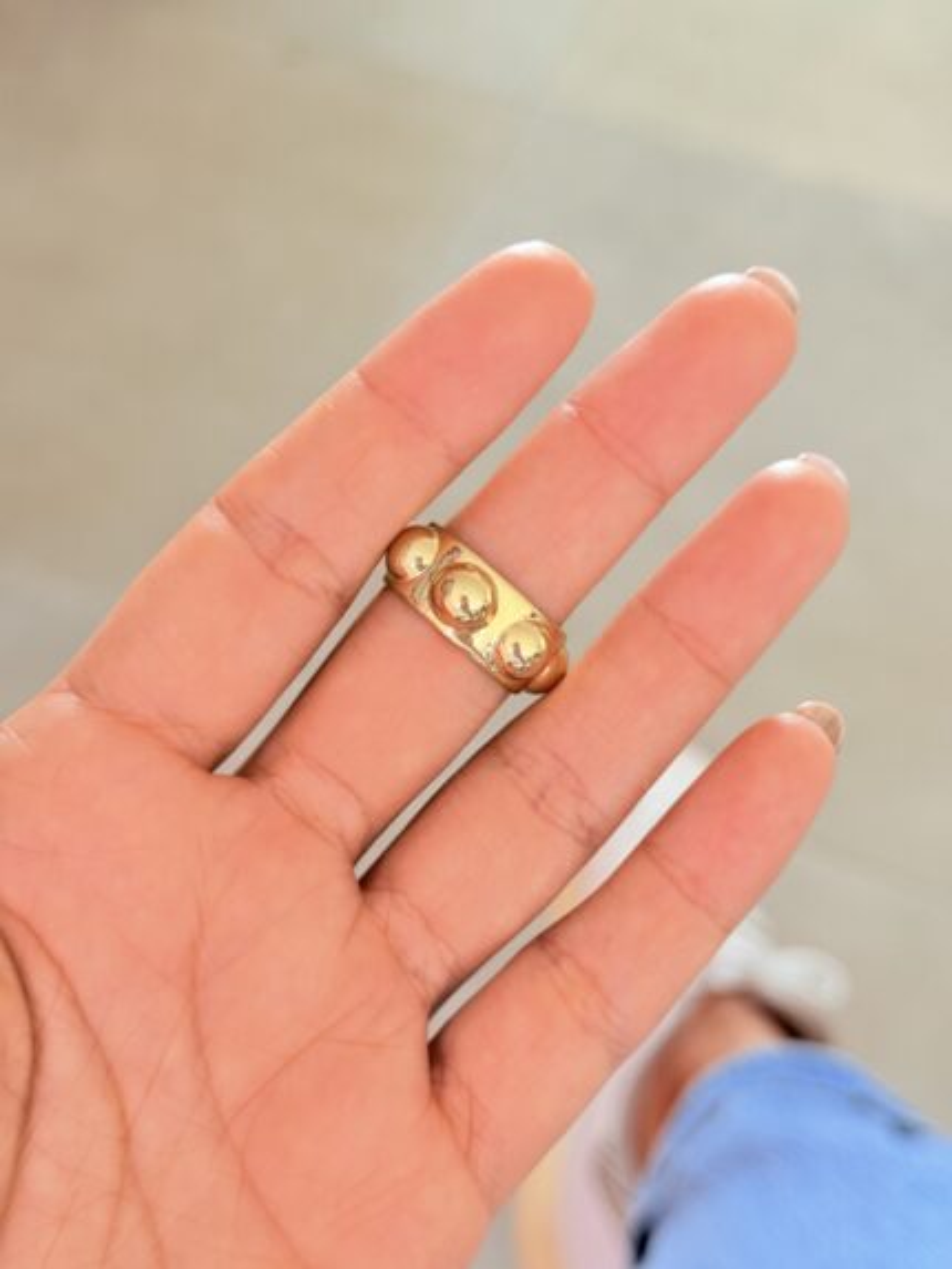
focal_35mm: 48
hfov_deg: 30.3
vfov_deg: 39.6
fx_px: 1759
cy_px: 634
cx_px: 476
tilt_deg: -53.7
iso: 200
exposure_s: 1/60
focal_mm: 6.76
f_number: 1.78
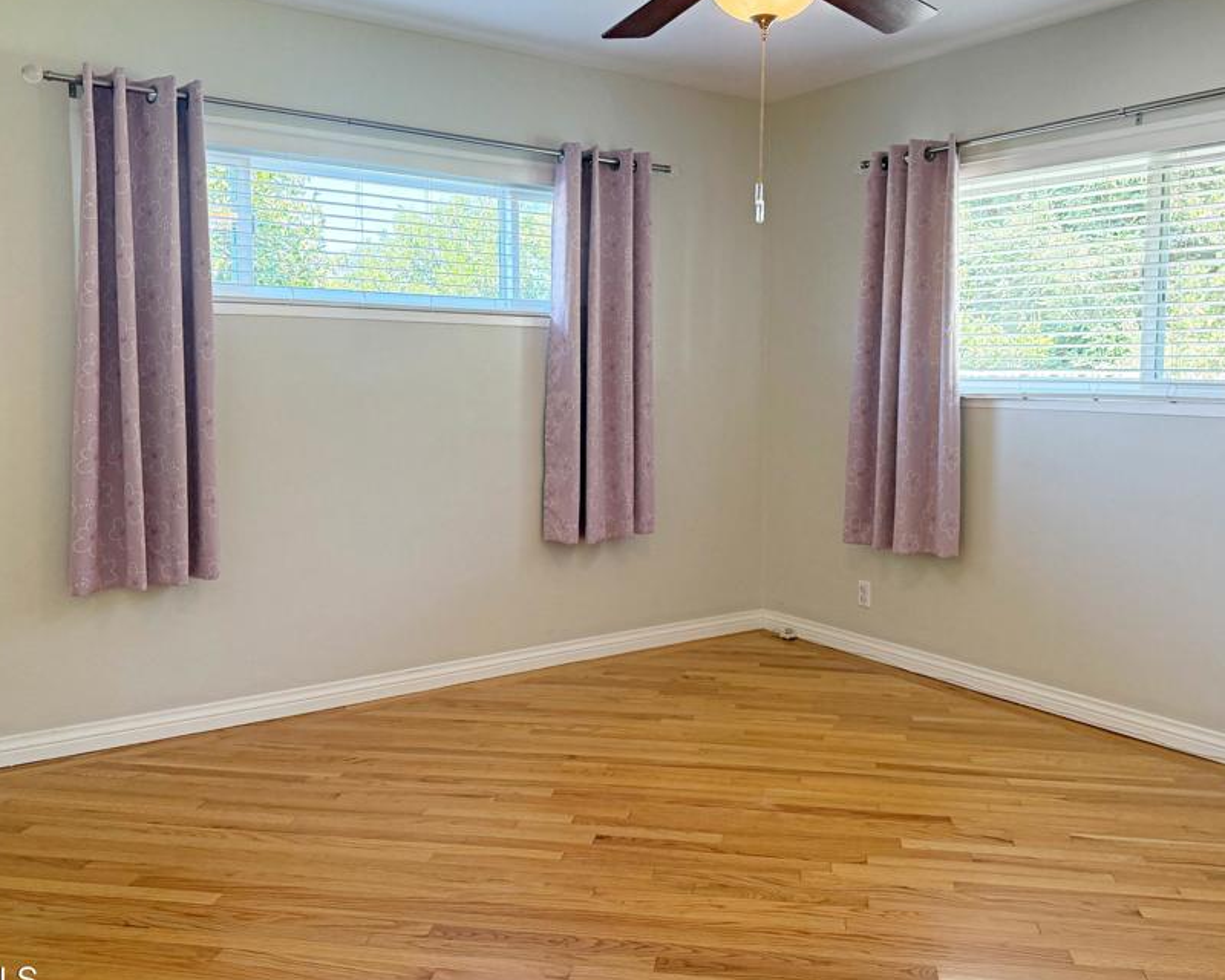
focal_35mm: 30
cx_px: 625
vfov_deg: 48.4
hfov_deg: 58.8
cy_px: 446
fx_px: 1088
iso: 200
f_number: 1.78
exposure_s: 1/137
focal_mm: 6.76
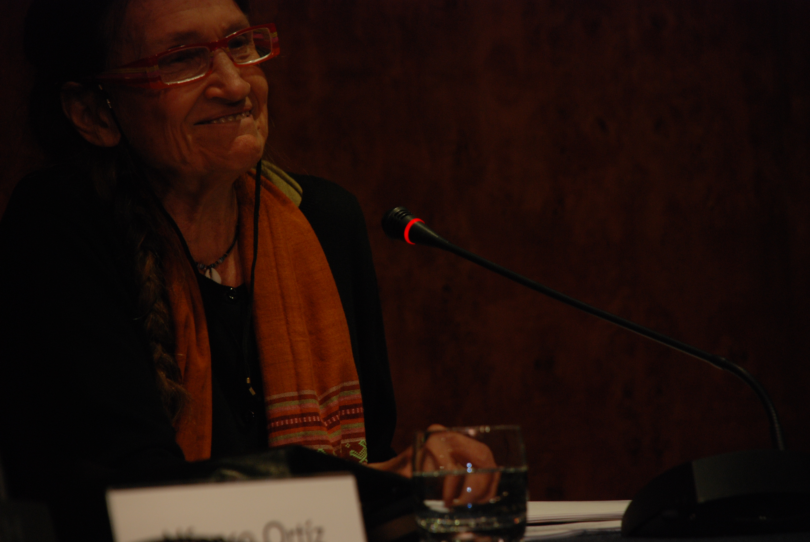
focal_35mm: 202
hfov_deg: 10.1
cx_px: 405
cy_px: 271
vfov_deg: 6.8
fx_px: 4562
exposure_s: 1/60
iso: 400
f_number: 5.6
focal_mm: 135
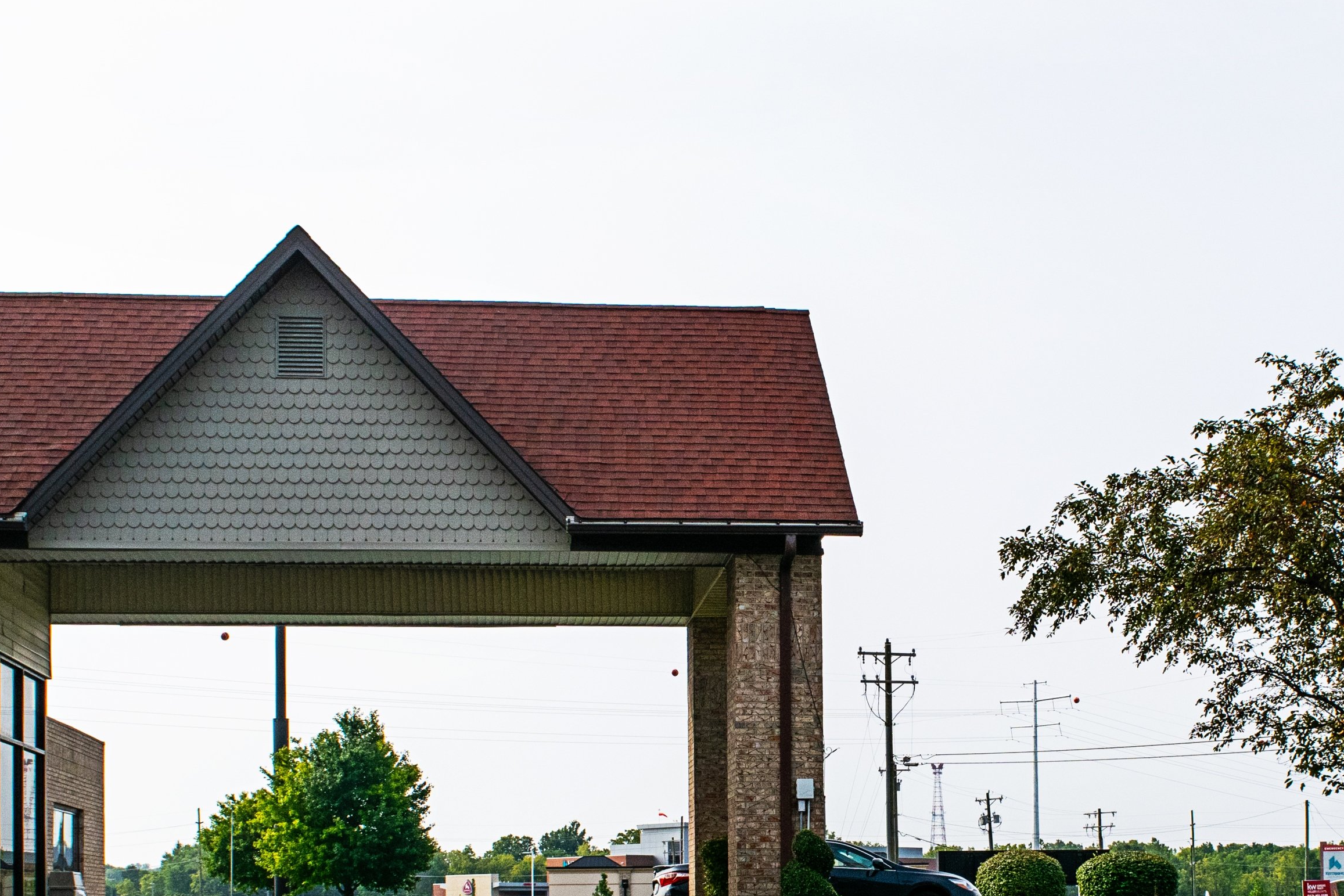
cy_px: 708
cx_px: 897
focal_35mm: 49
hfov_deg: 39.9
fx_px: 1829
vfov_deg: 27.0
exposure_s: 1/1250
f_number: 8
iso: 400
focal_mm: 18
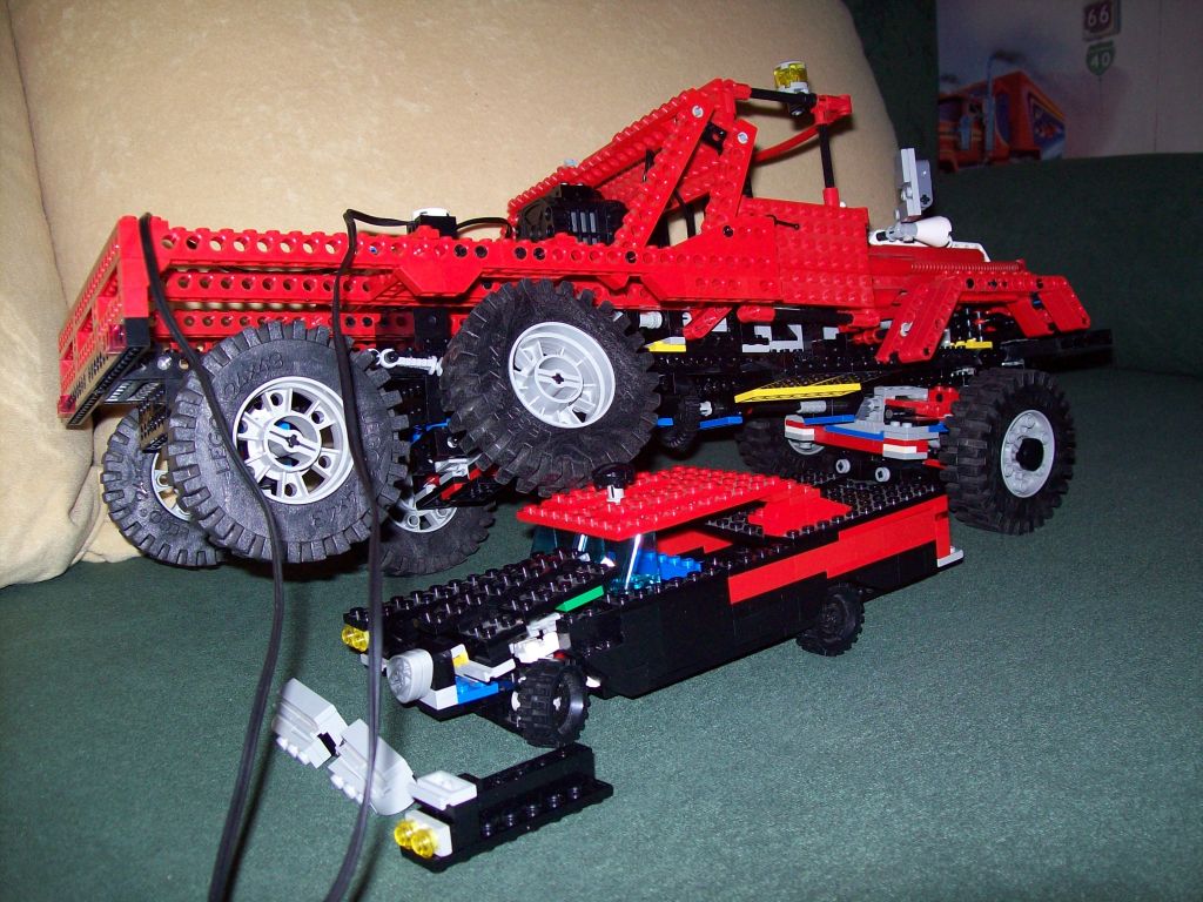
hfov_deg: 51.4
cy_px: 451
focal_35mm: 36
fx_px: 1251
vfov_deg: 39.7
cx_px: 602
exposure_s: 1/64
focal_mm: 6
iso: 80
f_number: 2.7
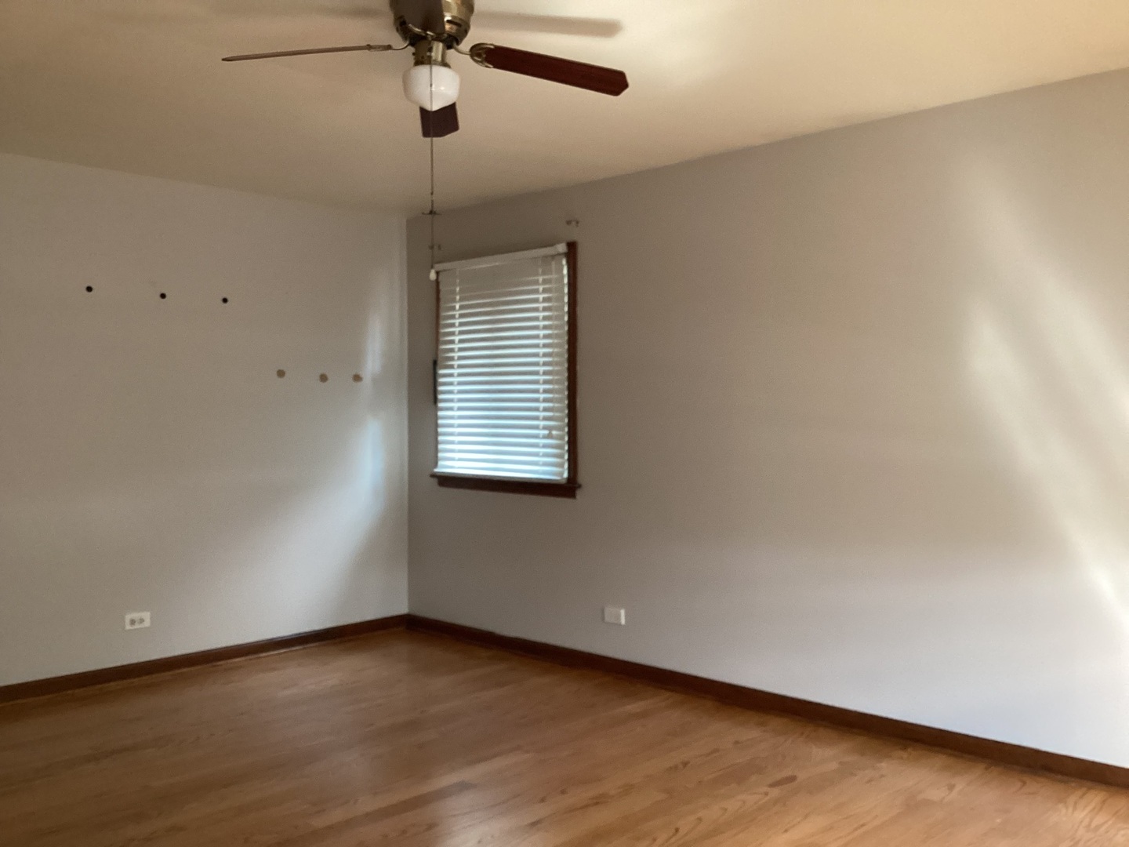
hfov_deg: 58.4
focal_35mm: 31
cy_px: 424
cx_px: 564
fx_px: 1011
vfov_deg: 45.4
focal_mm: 3.3
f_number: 2.4
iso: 400
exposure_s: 1/60
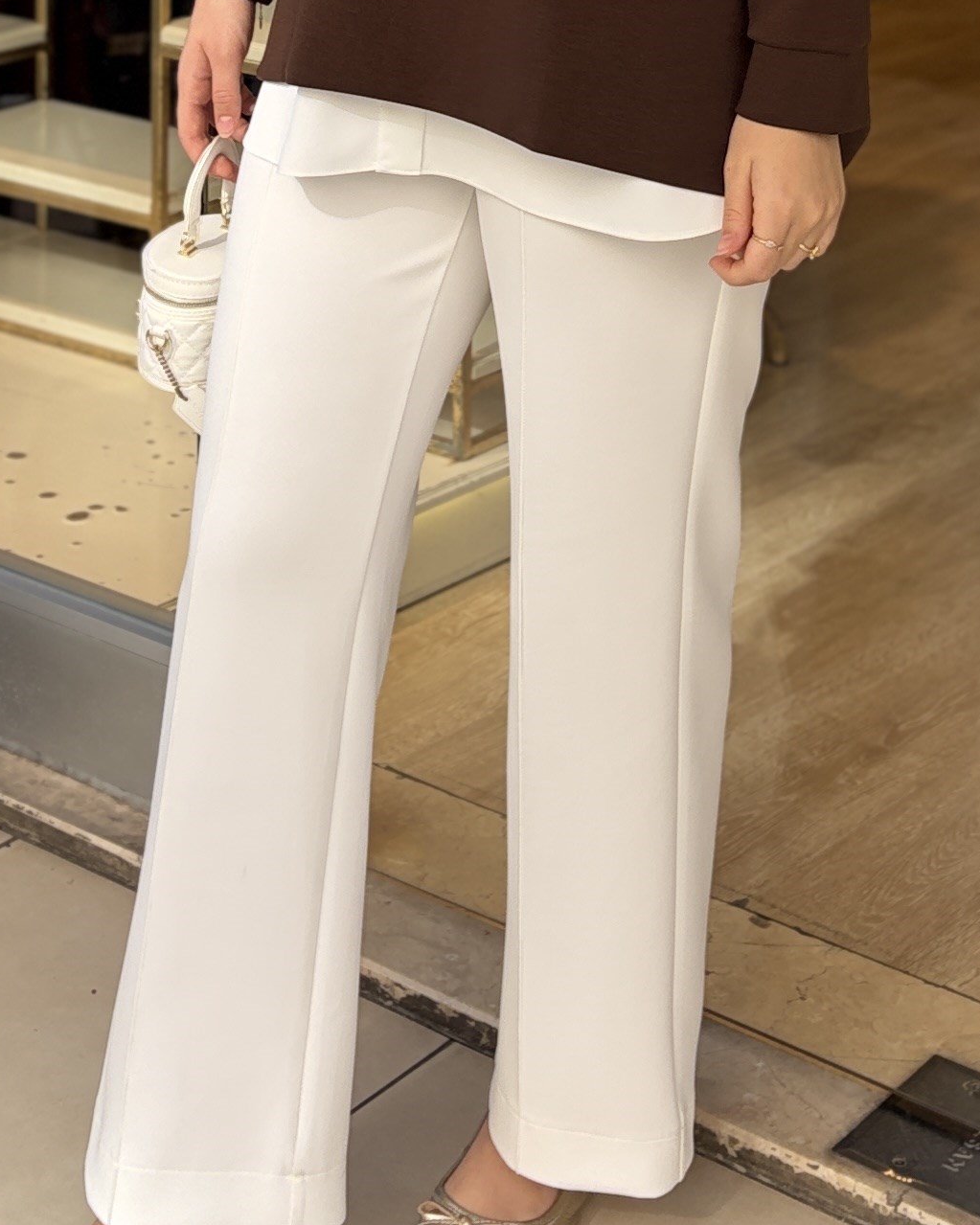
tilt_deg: -3.8
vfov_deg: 21.3
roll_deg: -0.1
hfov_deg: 19.2
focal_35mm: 80
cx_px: 535
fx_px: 2901
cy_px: -429
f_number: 1.6
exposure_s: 1/489
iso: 50
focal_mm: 5.96
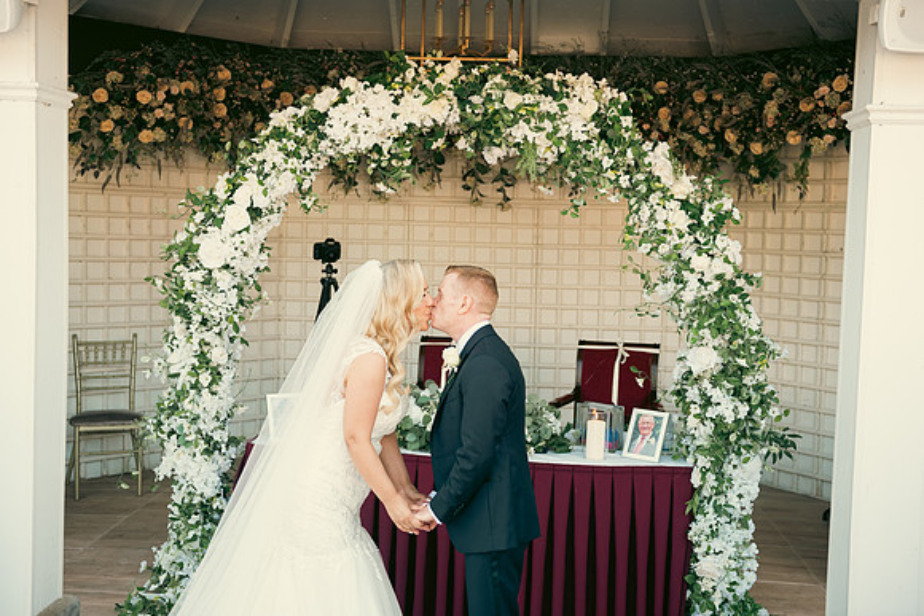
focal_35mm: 44
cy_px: 308
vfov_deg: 30.5
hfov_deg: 44.5
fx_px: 1130
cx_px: 462
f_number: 3.5
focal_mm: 44
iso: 320
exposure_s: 1/250
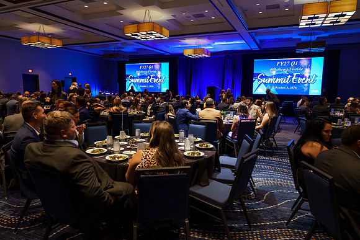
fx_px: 240
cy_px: 120
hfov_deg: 73.7
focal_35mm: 24
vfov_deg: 53.2
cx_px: 180
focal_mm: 24
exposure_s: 1/30
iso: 1600
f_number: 5
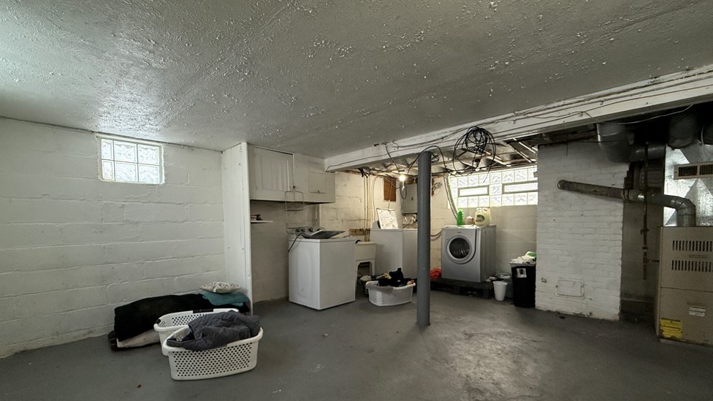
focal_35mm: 16
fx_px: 302
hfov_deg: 99.3
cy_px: 240
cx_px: 340
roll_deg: +0.4
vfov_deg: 66.5
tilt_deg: -3.3
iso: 160
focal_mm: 2.22
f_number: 2.2
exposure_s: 1/120
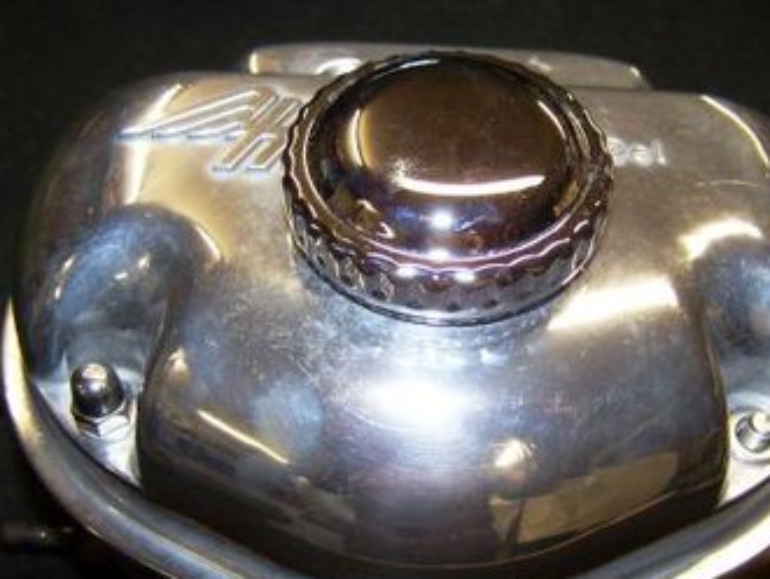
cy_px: 343
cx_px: 441
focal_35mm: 46
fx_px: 1024
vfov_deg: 31.5
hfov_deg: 41.1
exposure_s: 1/30
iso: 80
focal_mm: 6.3
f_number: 2.8
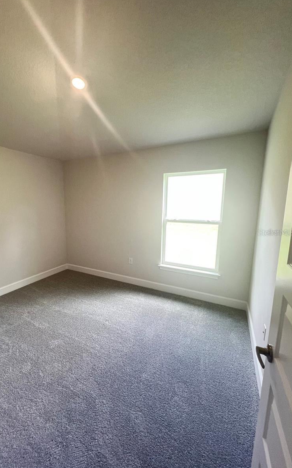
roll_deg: +0.1
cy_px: 232
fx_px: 178
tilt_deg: -6.2
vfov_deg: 105.3
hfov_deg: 77.8
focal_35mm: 14
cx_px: 118
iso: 200
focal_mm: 1.57
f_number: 1.8
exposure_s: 1/60
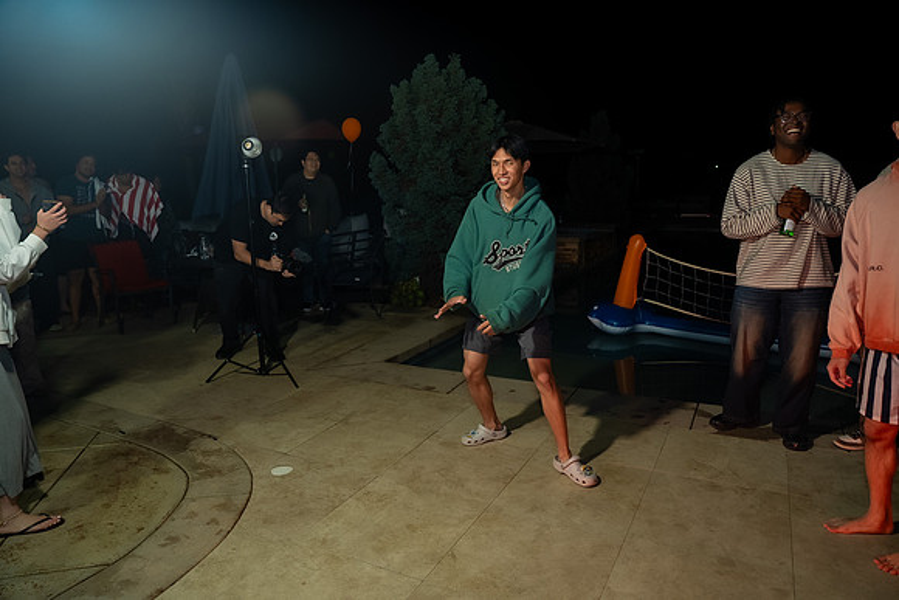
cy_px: 300
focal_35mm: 24
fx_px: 599
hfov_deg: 73.7
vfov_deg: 53.2
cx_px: 450
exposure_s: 1/160
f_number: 2.8
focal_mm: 24
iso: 1000
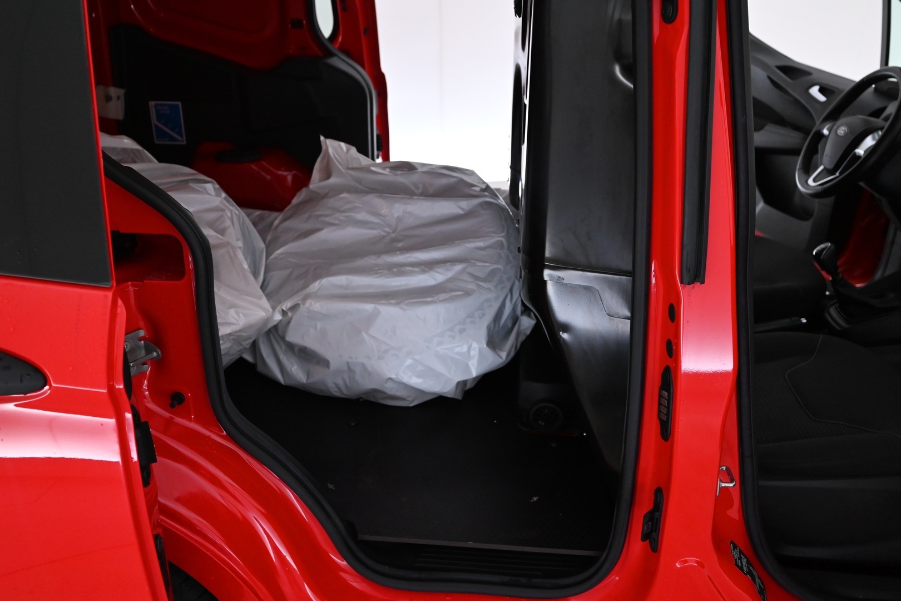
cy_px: 300
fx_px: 763
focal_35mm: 30
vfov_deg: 43.0
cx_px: 450
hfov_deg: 61.1
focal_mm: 30.5
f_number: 4.8
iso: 2800
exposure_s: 1/125
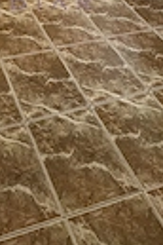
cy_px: -74
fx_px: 306
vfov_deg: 32.6
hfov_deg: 26.0
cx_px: -42
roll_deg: +0.0
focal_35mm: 45
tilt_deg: -25.2
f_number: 2.2
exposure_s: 1/60
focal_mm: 2.22
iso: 640
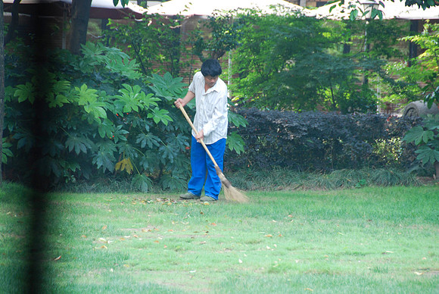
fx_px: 3662
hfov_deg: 6.9
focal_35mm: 300
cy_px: 147
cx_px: 220
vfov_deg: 4.6
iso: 320
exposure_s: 1/40
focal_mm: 200
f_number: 5.6
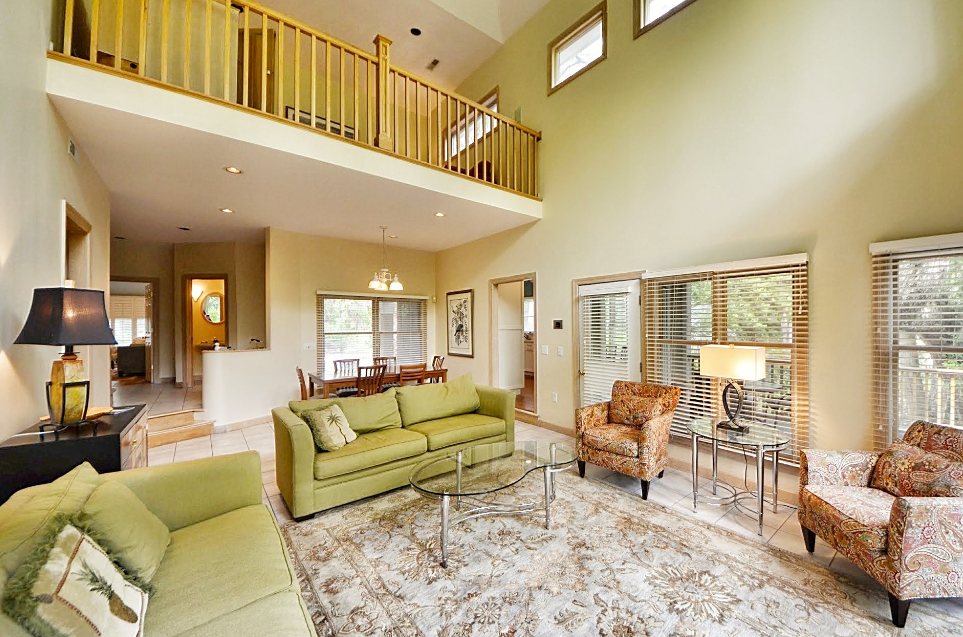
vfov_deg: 85.1
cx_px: 518
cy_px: 314
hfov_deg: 108.2
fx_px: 347
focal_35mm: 13
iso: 400
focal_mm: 8
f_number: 4.5
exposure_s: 1/60
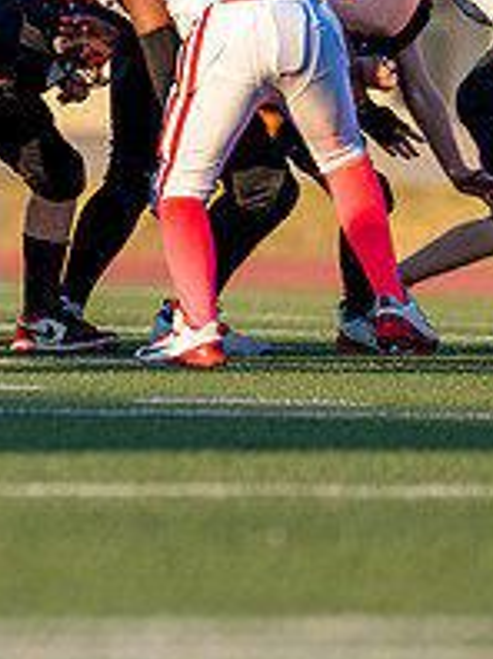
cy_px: 70
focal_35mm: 841
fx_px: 16005
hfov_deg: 1.8
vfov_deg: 2.4
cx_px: -13
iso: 100
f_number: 2.8
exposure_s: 1/1000
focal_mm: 200
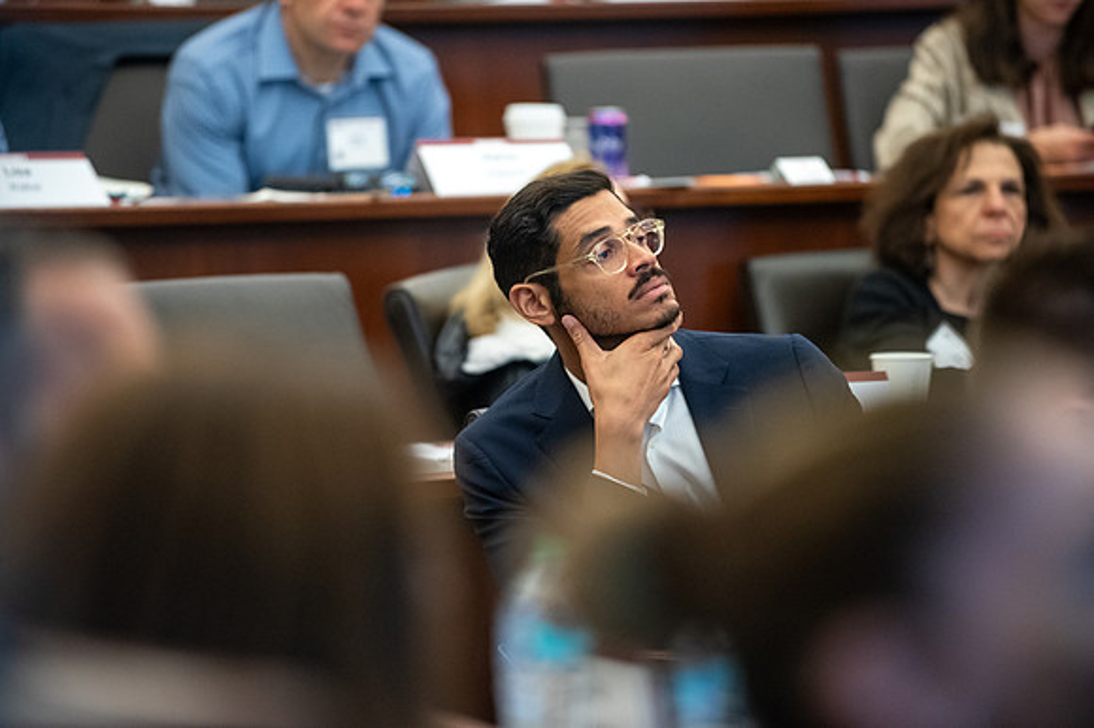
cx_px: 547
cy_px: 364
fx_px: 6080
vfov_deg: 6.9
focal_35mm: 200
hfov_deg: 10.3
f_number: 2.8
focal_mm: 200
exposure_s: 1/160
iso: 2000
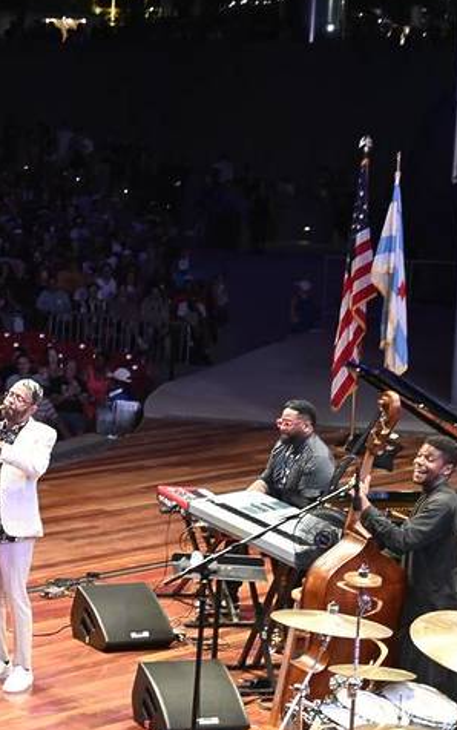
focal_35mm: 114
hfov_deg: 11.2
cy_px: 306
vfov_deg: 18.3
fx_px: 2269
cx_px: -175
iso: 3200
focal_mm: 52
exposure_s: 1/60
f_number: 5
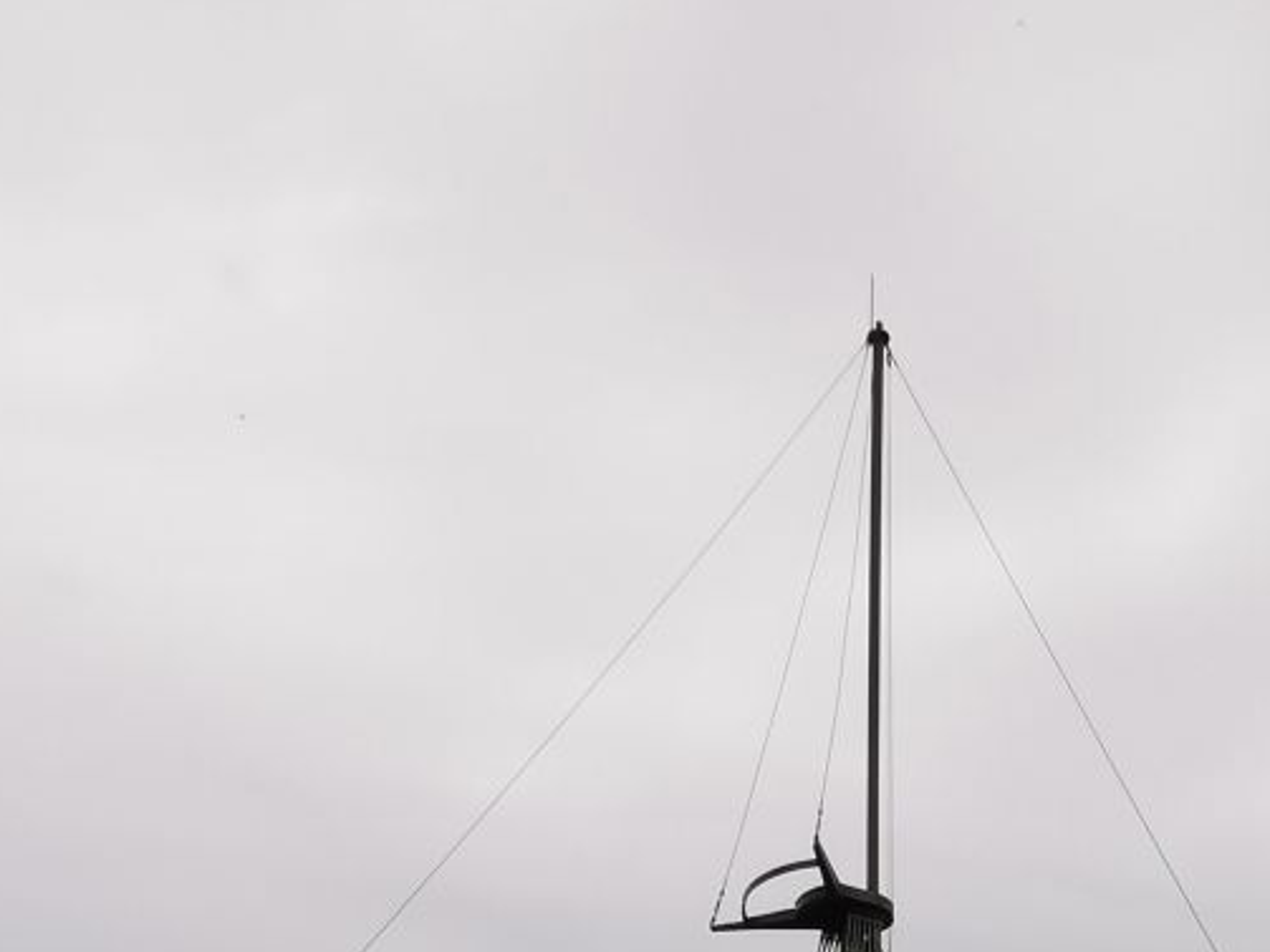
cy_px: 1384
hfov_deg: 26.9
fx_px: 2568
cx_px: 1113
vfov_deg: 18.8
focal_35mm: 70
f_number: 2.2
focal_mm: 2.35
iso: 50
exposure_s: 1/486
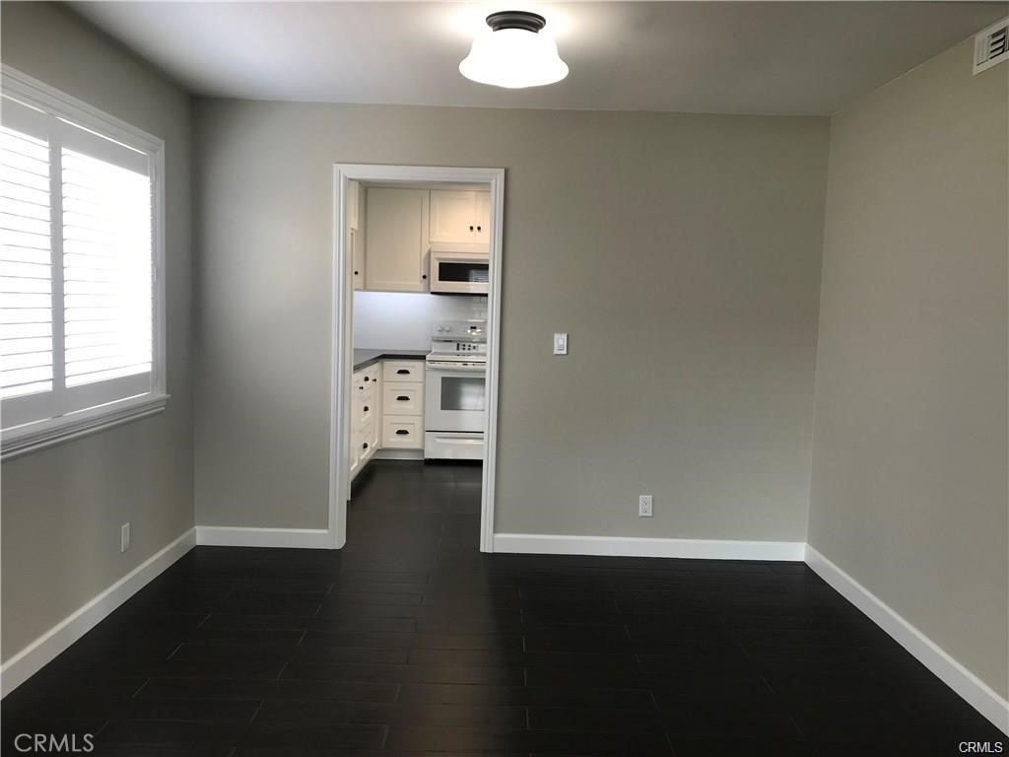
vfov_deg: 49.7
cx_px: 504
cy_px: 378
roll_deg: -2.0
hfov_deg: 63.4
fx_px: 816
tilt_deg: -6.1
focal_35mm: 28
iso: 25
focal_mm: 3.99
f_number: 1.8
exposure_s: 1/40
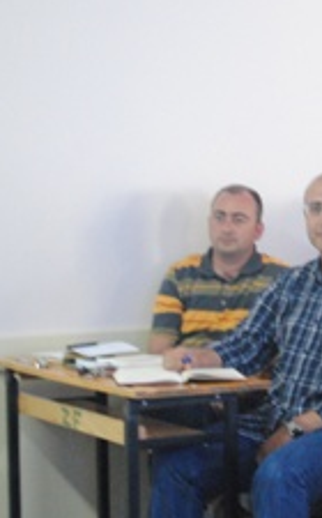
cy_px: 295
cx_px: 474
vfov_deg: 18.0
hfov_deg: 10.9
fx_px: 1634
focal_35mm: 116
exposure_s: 1/30
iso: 1600
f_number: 5
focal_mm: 38
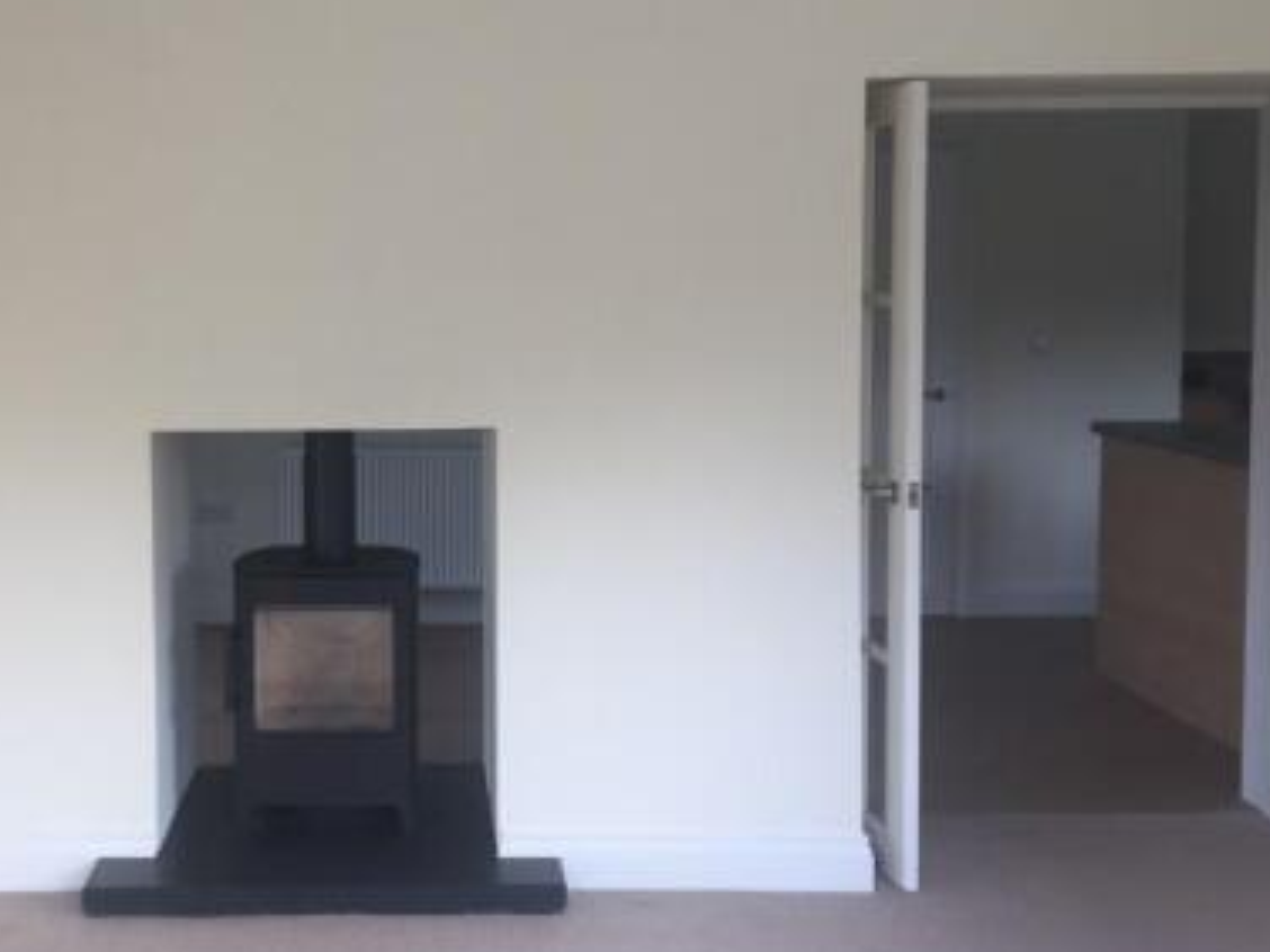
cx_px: 417
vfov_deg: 32.1
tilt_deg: -4.1
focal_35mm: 45
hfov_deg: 41.5
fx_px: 1651
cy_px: 387
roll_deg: +1.0
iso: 32
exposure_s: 1/100
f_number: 2.2
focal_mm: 4.15
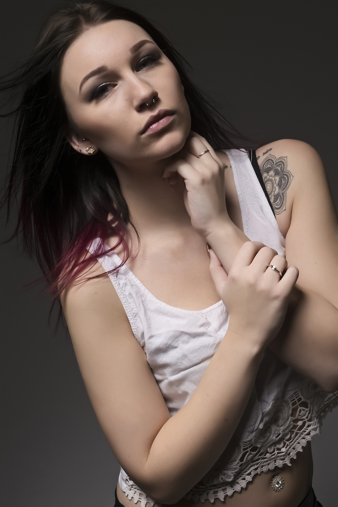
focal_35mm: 69
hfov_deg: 19.7
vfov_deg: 29.2
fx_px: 971
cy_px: 254
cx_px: 169
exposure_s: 1/100
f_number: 18
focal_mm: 46
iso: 200
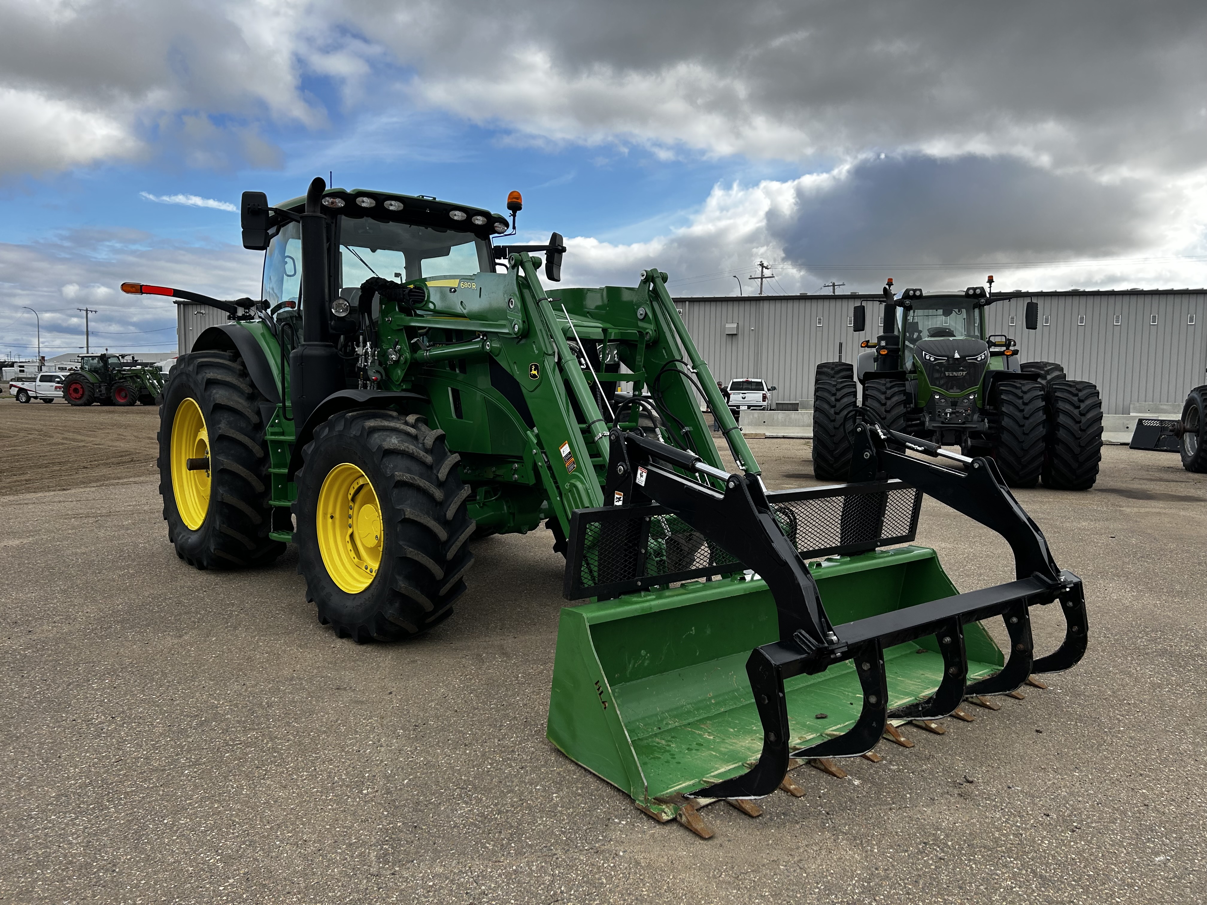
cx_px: 604
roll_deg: -1.4
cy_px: 452
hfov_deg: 67.3
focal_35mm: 26
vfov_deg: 53.1
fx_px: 907
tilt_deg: -4.8
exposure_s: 1/1645
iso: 50
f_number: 1.5
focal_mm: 5.7
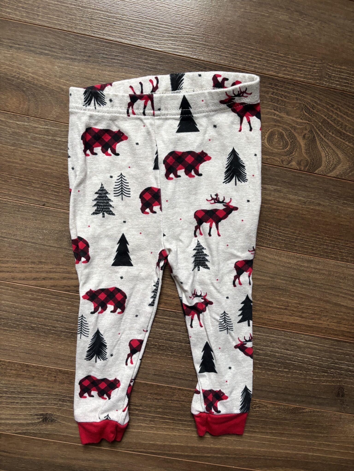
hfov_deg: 53.1
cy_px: 236
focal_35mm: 26
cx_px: 177
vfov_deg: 67.3
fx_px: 355
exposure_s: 1/60
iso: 250
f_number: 1.6
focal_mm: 5.96
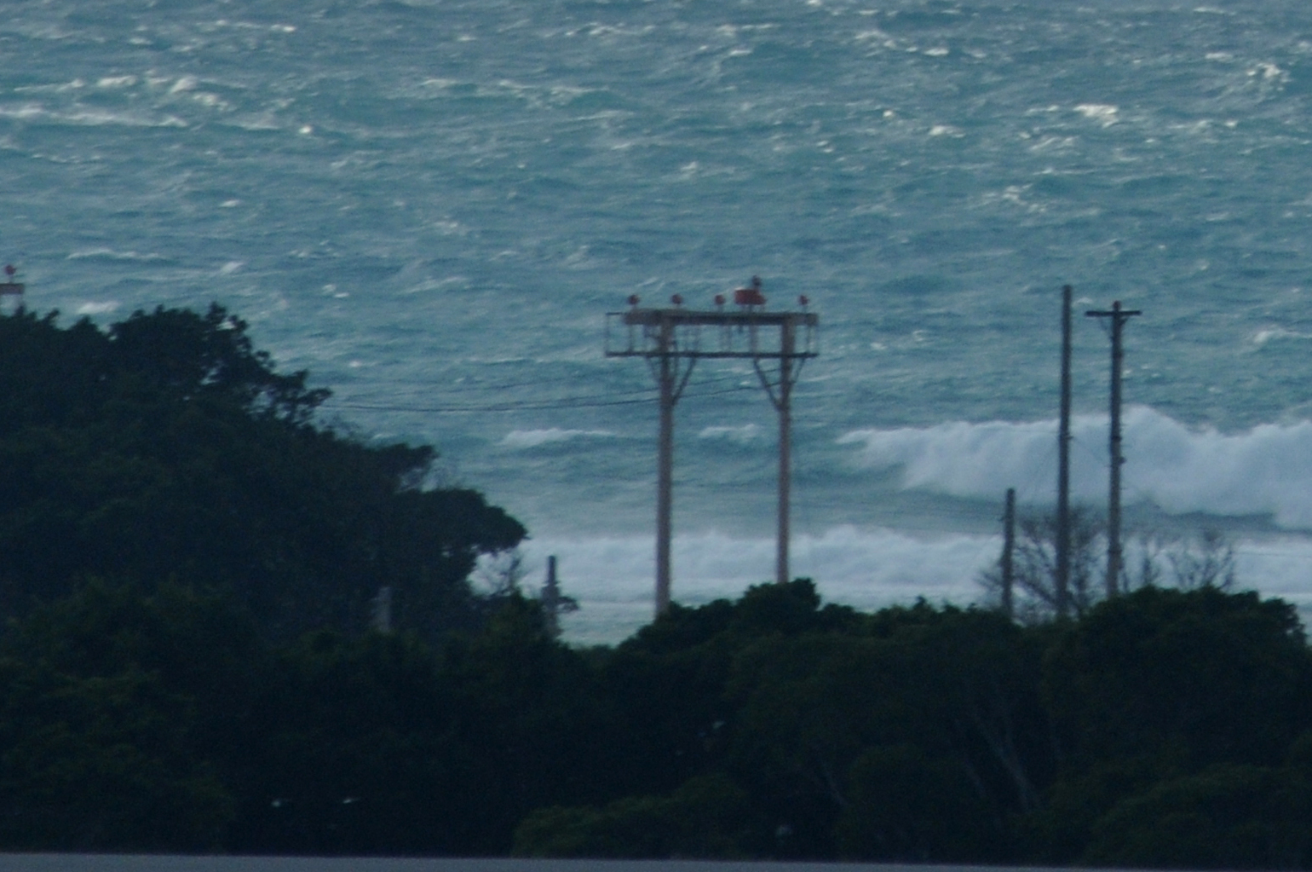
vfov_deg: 0.8
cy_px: -240
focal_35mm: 1671
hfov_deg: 1.2
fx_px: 60827
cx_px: 1136
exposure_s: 1/500
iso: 320
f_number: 6.3
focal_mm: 400
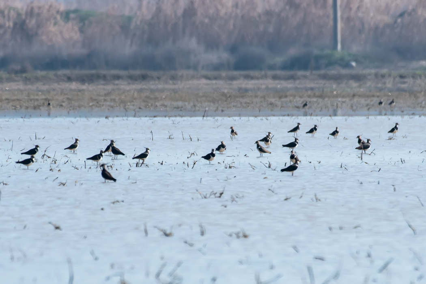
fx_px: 8519
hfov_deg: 2.9
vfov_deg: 1.9
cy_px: 142
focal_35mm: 720
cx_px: 213
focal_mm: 480
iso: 250
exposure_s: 1/1600
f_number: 7.1
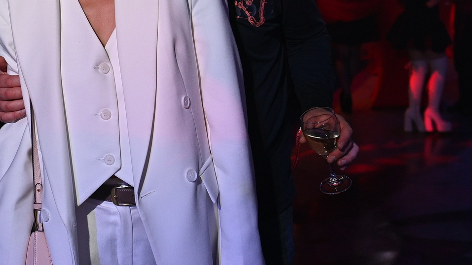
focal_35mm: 56
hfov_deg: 37.0
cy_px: 62
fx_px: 701
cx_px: 177
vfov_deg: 21.2
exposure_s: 1/200
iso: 320
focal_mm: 20
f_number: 2.8
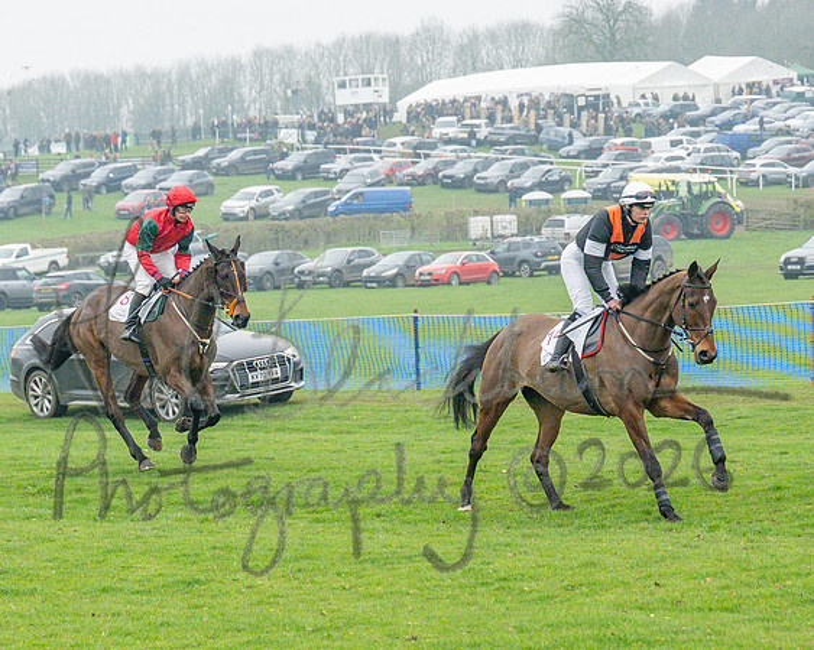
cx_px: 536
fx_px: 3520
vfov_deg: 10.6
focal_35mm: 146
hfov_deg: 13.2
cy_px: 325
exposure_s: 1/1600
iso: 1000
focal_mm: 71
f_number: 4
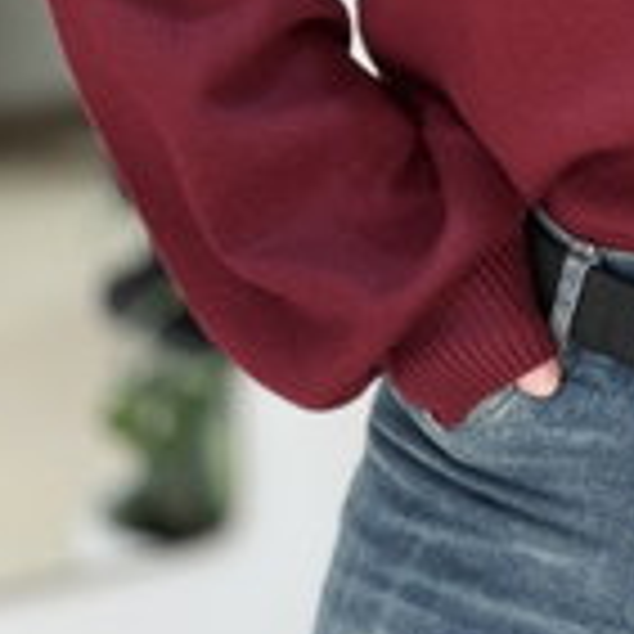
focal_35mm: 100
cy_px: 137
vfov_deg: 17.3
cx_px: 728
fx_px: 2072
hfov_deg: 16.8
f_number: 1.9
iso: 64
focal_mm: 2.71
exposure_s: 1/100
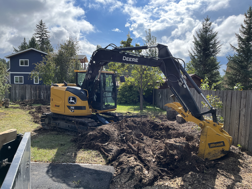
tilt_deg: -2.8
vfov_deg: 53.1
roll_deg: -0.7
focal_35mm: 26
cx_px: 126
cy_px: 94
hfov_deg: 67.3
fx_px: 189
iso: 50
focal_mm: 5.1
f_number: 1.6
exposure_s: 1/2632
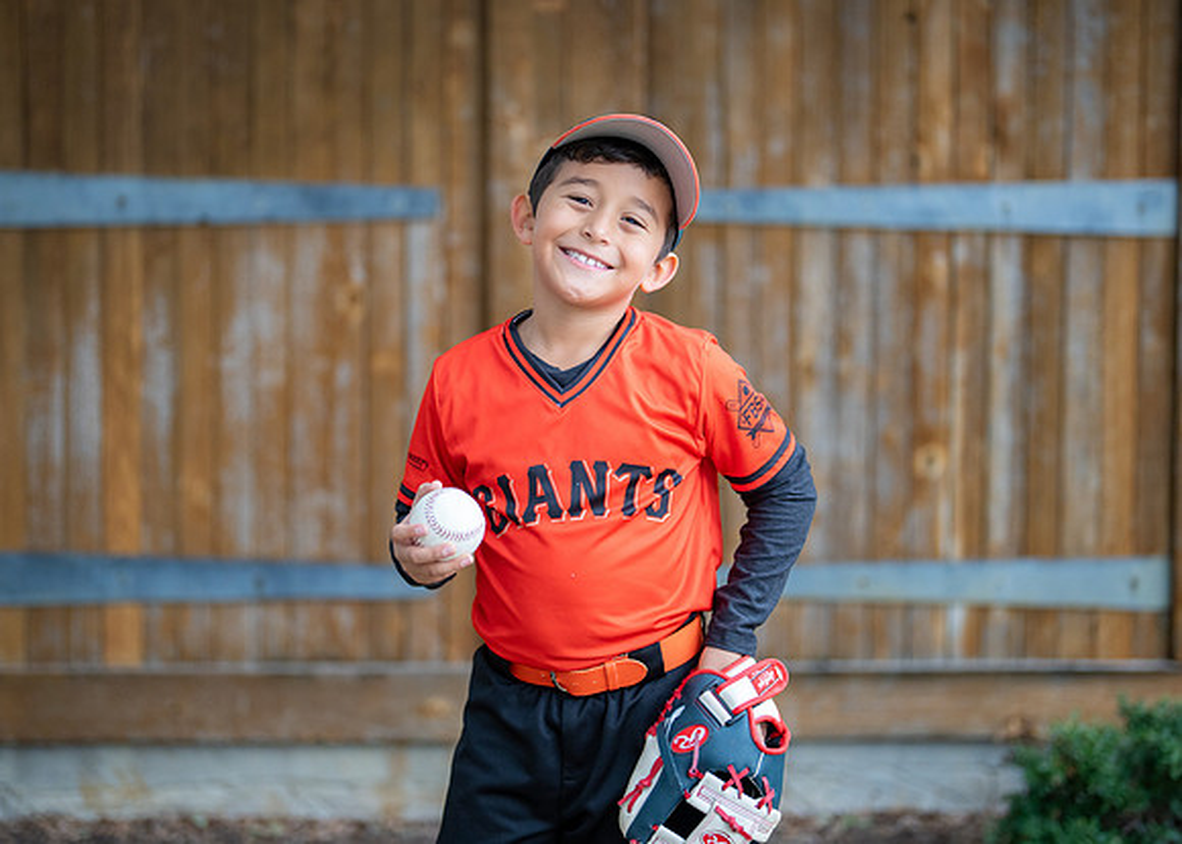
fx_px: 2032
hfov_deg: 32.4
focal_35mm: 61
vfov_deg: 23.4
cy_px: 364
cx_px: 571
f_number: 1.2
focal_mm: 50
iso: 500
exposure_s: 1/640
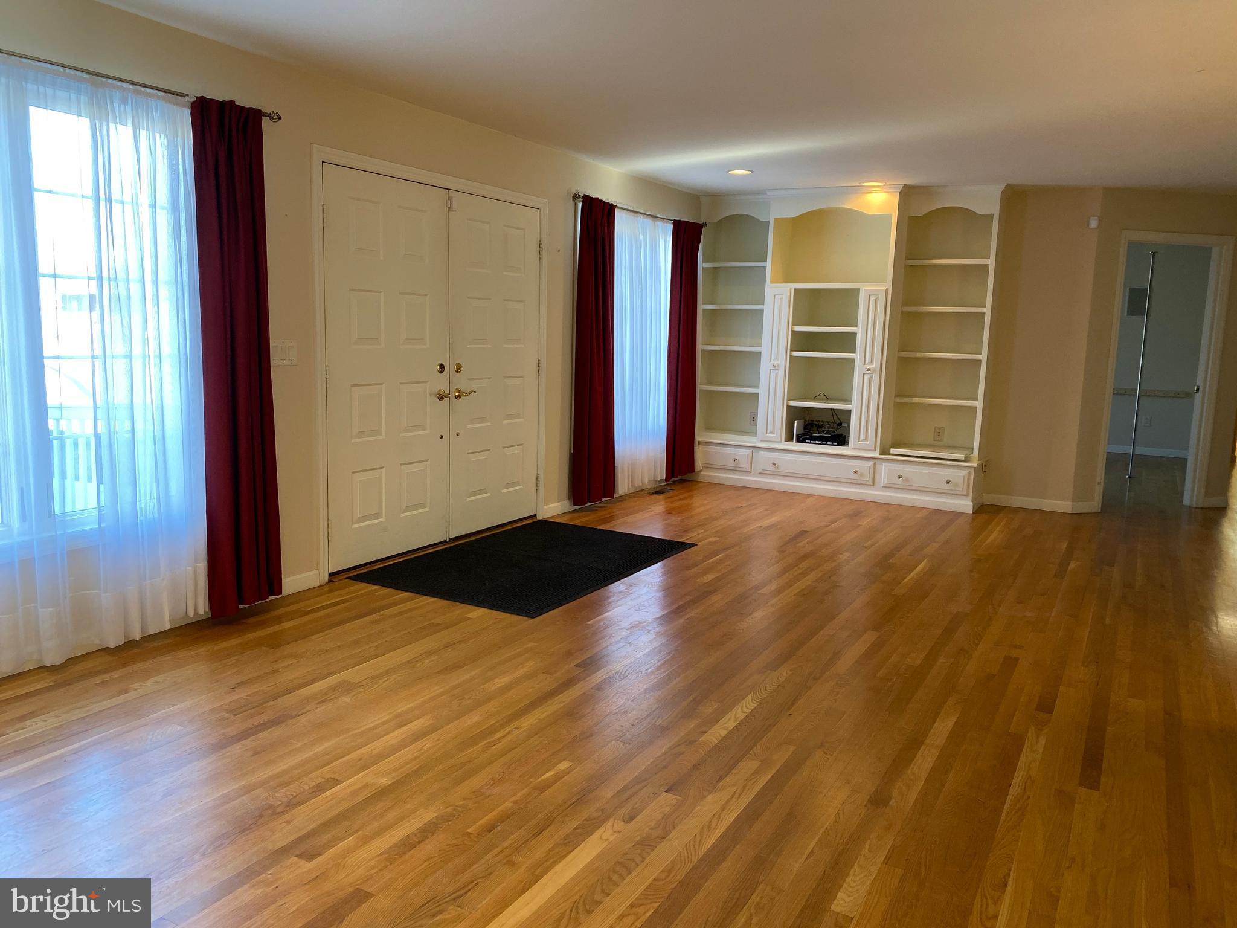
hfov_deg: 67.3
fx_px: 929
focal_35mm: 26
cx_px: 618
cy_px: 464
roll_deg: -1.7
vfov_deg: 53.1
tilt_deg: -7.6
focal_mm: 4.25
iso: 125
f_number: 1.8
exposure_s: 1/60
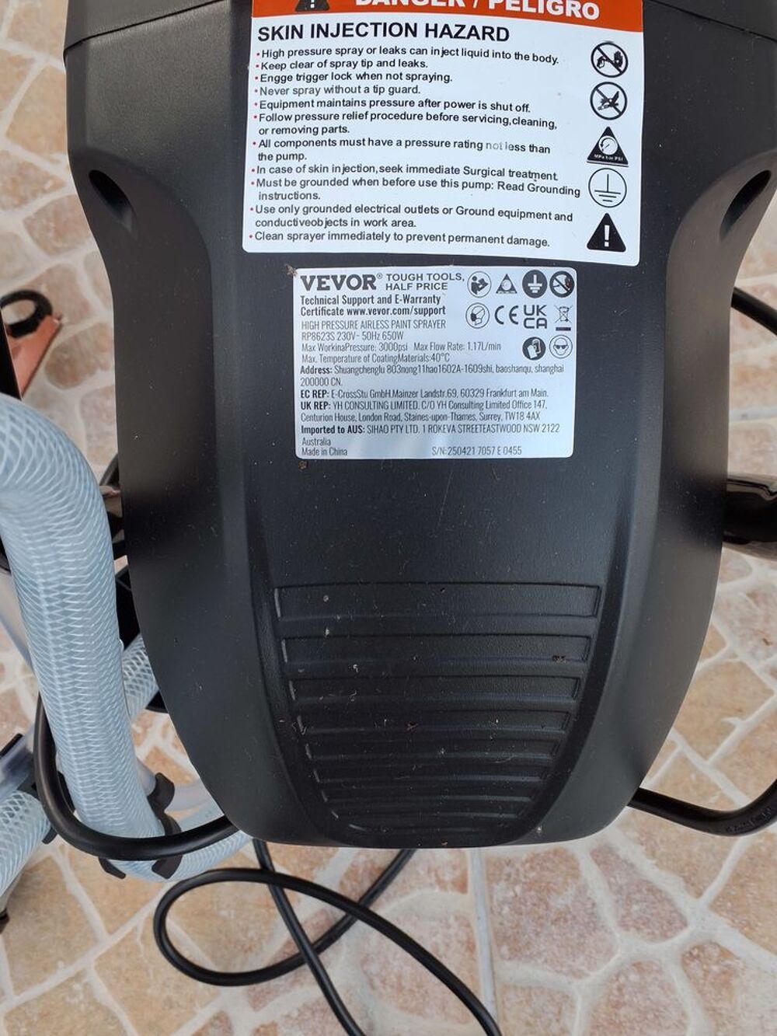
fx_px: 808
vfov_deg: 65.3
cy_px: 518
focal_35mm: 27
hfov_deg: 51.4
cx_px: 388
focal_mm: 3.58
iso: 40
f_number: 1.9
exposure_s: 1/60
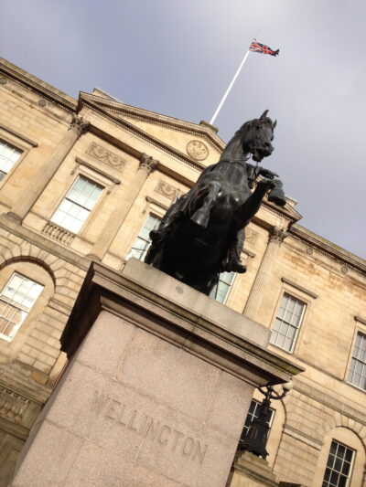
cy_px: 244
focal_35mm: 35
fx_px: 493
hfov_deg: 40.7
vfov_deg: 52.6
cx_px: 183
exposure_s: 1/1284
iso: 50
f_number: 2.4
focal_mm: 4.28
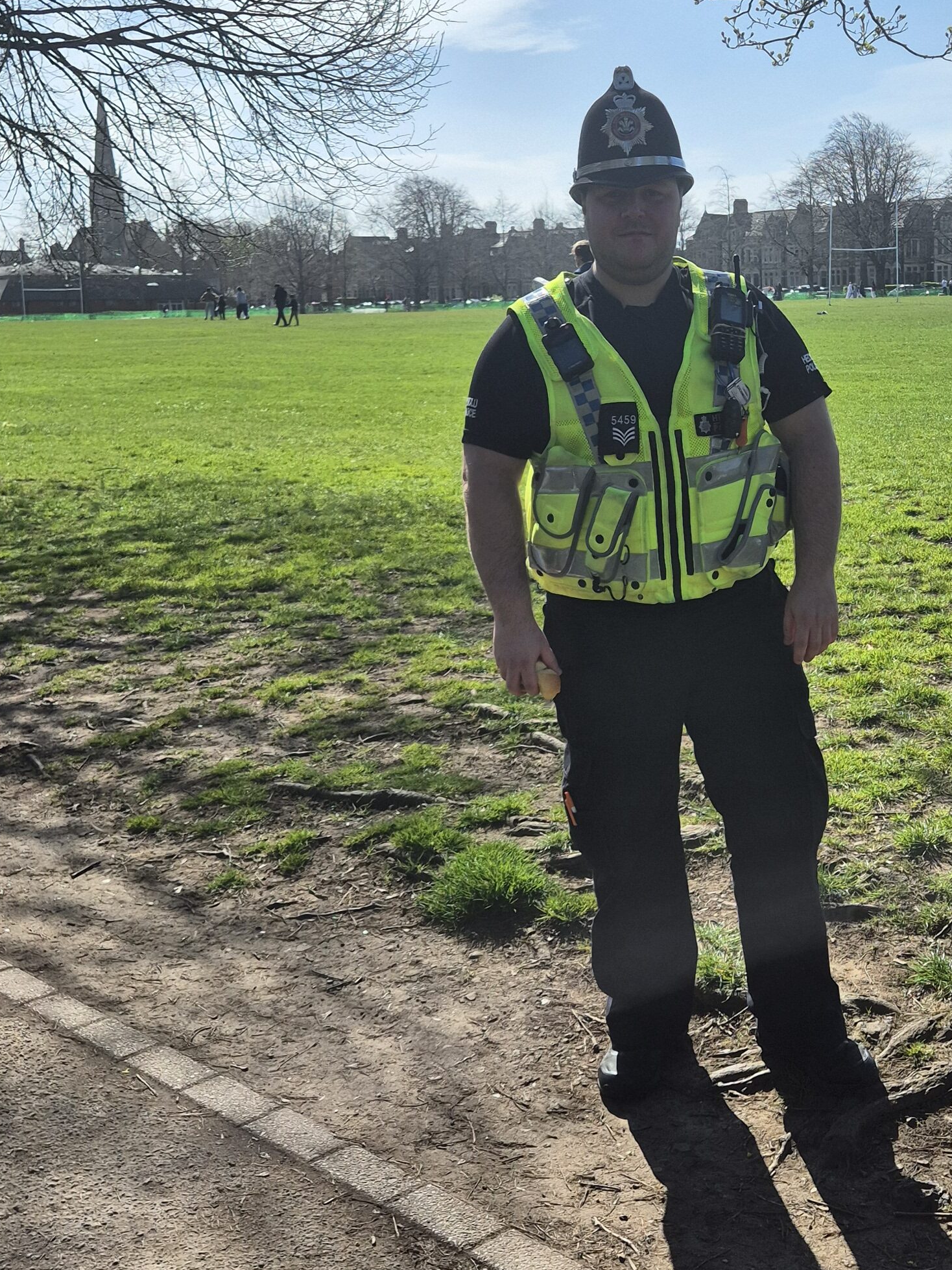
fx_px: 1723
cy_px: 476
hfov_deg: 30.6
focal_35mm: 47
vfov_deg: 40.2
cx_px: 641
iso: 25
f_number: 1.8
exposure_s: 1/2256
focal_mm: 5.4
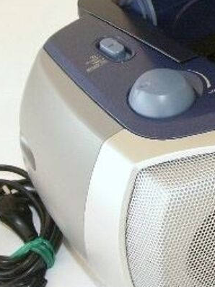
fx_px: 688
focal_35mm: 83
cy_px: 61
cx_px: 265
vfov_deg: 23.3
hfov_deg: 16.9
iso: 200
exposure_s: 1/100
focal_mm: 8.49
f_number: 4
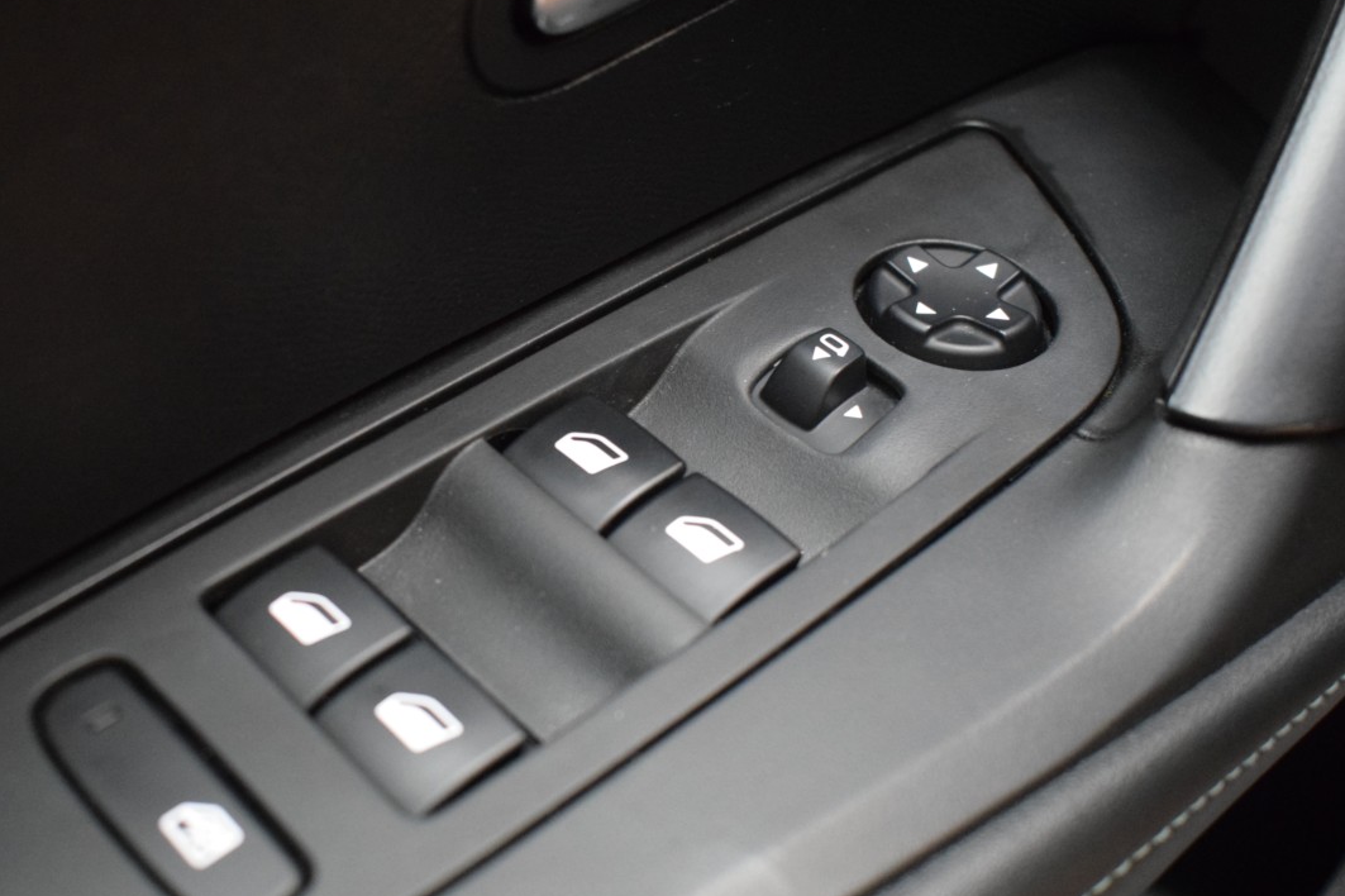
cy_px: 513
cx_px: 563
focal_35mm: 49
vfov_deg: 27.6
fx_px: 1819
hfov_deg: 40.5
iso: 3200
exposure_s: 1/40
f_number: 3.8
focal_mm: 23
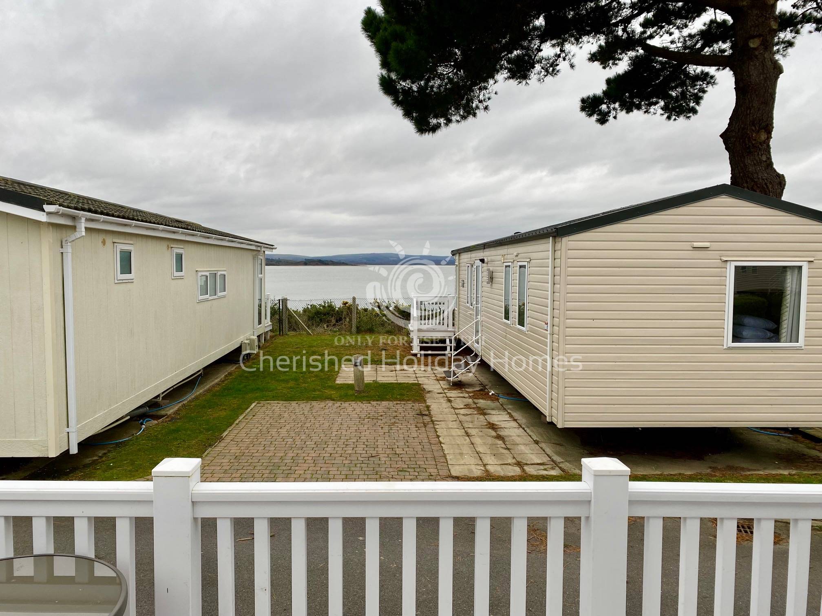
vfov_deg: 53.1
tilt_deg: -4.5
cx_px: 411
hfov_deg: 67.3
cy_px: 308
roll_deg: +0.1
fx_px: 617
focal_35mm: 26
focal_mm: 4.25
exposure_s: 1/328
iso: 32
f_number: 1.8
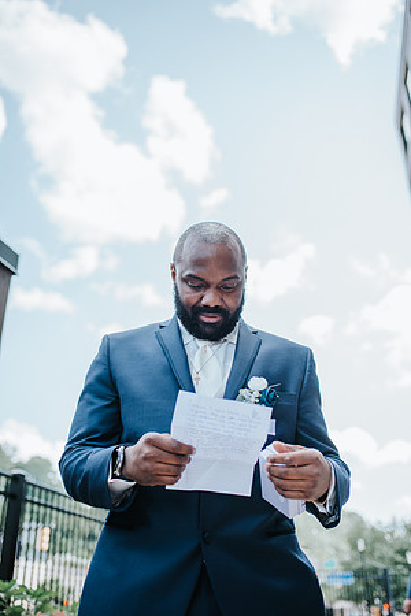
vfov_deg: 54.4
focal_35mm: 35
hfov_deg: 37.9
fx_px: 599
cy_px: 308
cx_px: 206
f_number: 2.2
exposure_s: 1/800
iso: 100
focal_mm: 35
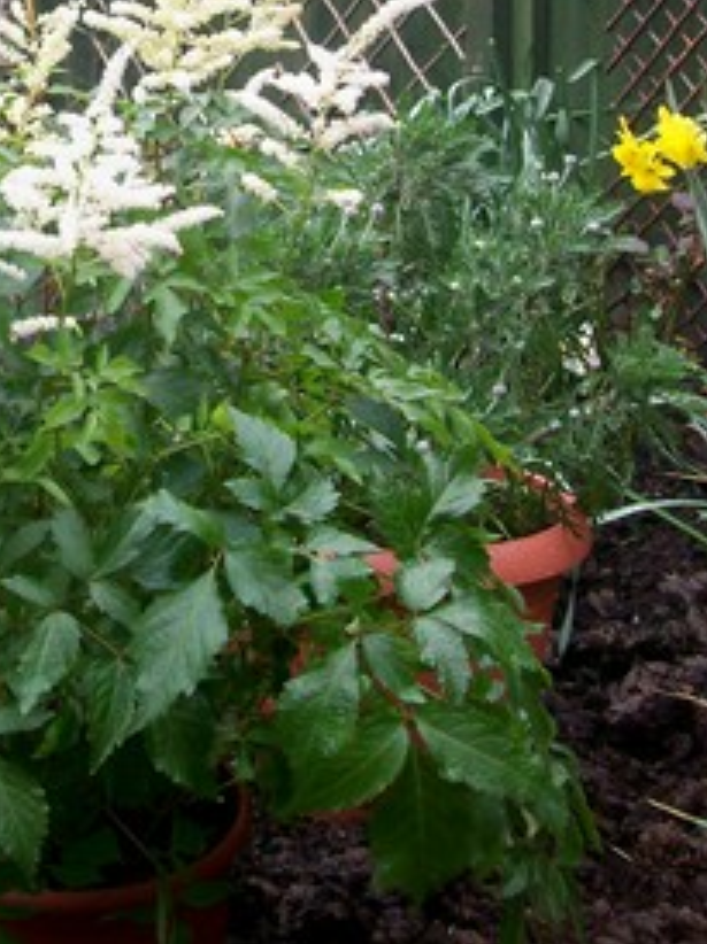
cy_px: 31
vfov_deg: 26.2
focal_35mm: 71
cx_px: 43
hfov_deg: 20.2
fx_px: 1936
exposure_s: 1/58.9
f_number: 2.7
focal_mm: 6
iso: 80
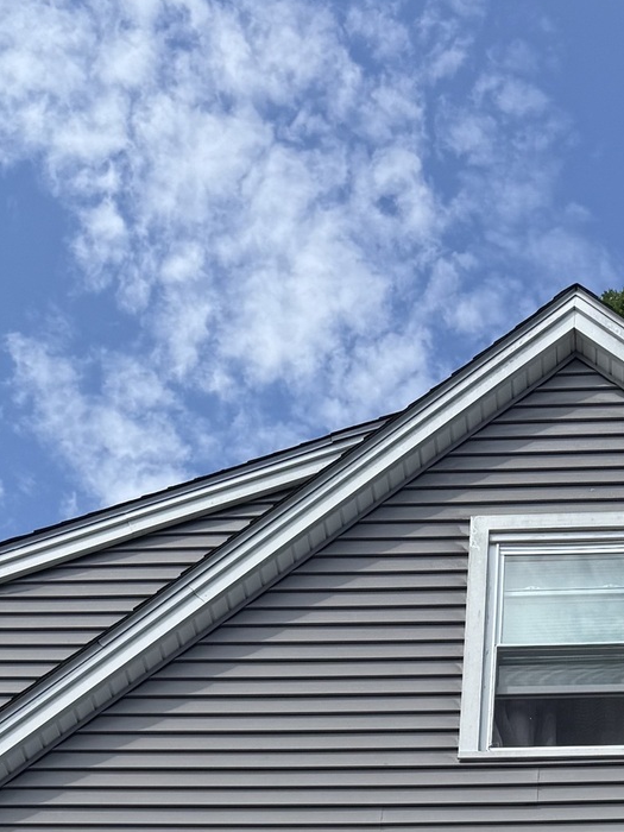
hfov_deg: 18.5
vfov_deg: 20.4
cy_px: 1319
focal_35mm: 79
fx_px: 1899
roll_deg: -1.0
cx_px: 490
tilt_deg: +23.9
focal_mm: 6.76
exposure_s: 1/4167
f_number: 1.78
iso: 80
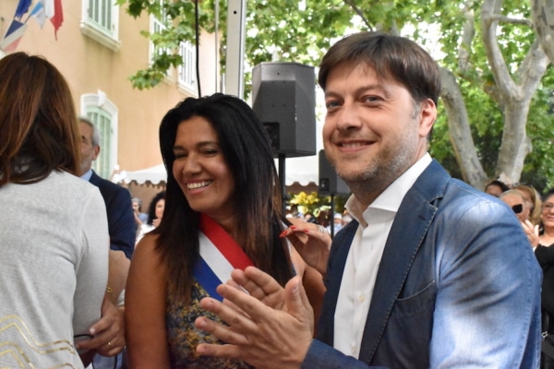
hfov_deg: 38.9
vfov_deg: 26.5
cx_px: 277
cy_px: 184
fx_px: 785
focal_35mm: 51
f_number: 11
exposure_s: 1/500
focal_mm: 34
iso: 12800
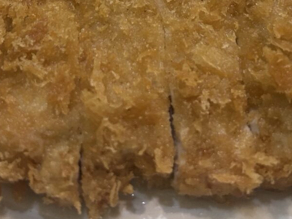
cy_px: -33
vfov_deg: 21.0
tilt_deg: -45.0
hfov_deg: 29.4
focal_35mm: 66
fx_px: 557
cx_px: 164
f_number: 1.5
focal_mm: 5.7
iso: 200
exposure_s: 1/50
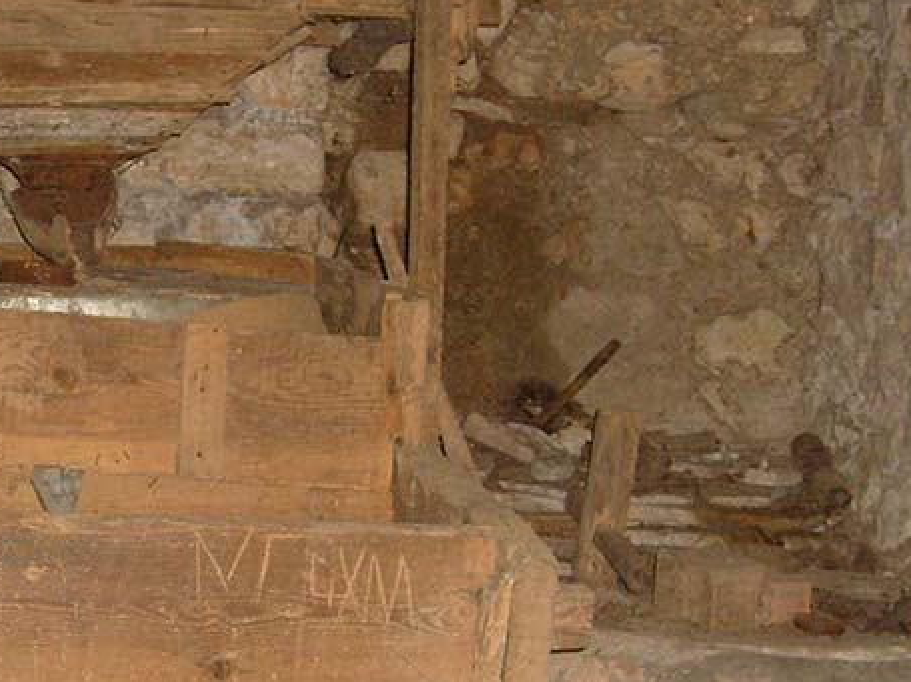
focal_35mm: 77
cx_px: 74
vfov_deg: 19.1
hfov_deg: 24.5
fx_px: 2026
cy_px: 394
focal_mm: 5.8
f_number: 2.8
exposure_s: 1/45
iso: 200
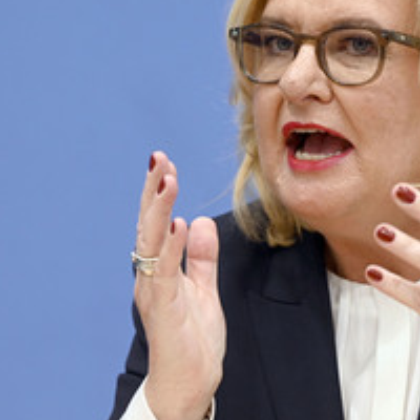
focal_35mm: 234
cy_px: 185
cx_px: 398
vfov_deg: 7.5
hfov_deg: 7.5
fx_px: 3212
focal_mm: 122
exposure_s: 1/400
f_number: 4.5
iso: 2000
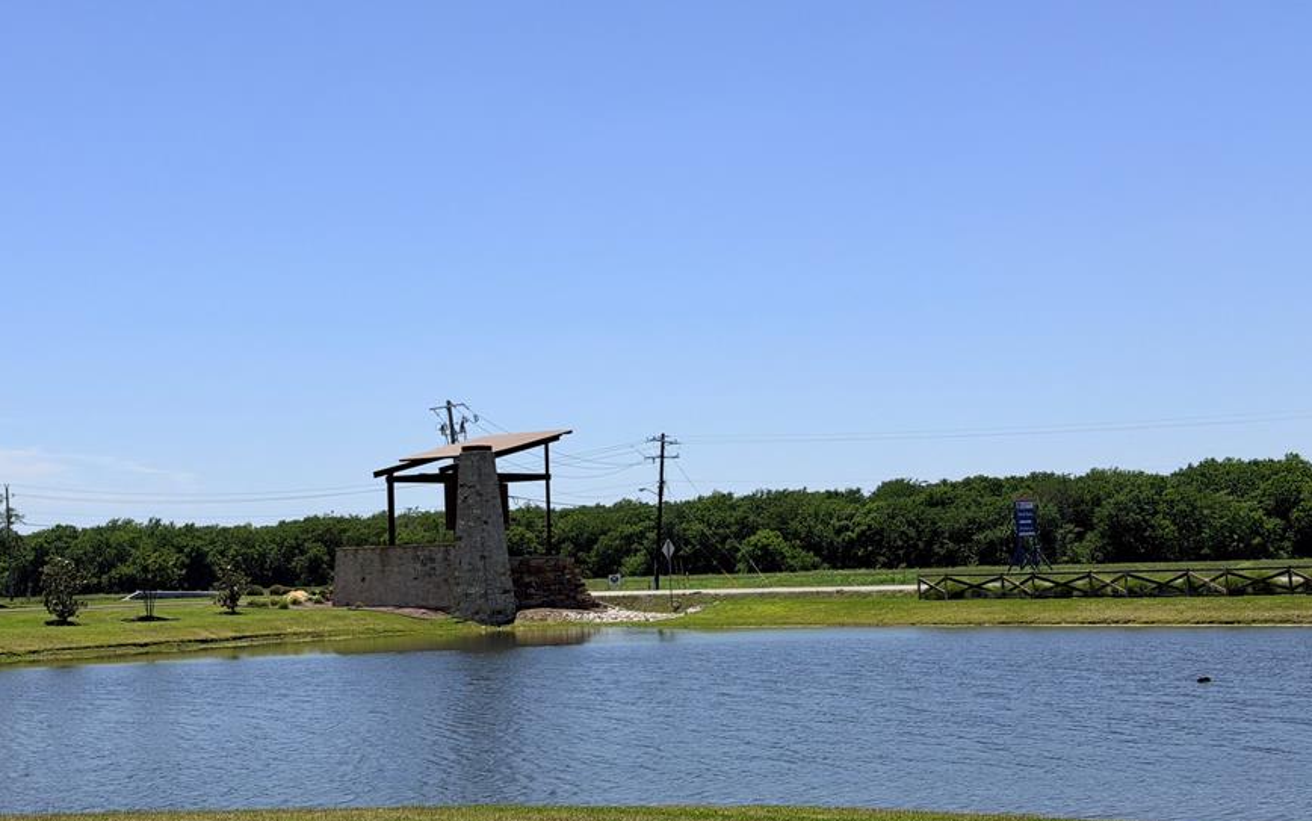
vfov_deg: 21.6
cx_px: 568
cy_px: 481
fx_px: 2146
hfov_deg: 33.9
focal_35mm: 60
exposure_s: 1/7874
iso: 64
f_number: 1.78
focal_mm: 6.76
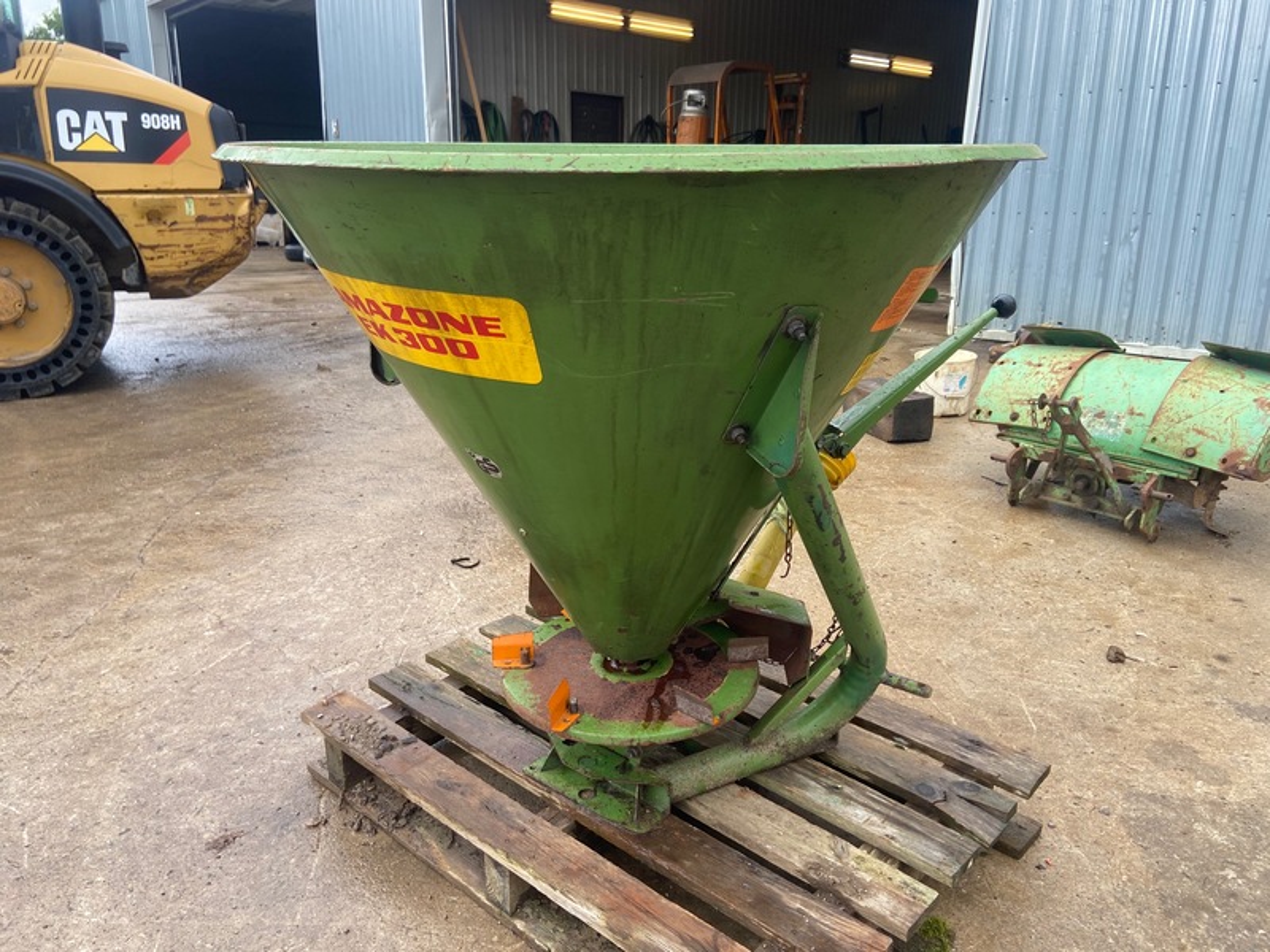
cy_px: 476
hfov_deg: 67.3
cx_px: 635
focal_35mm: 26
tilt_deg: -17.5
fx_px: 954
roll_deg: -0.2
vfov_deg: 53.1
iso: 32
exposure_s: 1/458
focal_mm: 4.25
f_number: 1.8
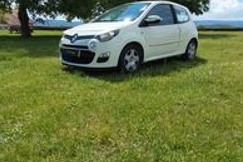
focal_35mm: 30
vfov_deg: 43.6
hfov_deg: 61.9
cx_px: 124
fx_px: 203
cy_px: 78
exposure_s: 1/2182
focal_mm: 2.91
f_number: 1.9
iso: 50
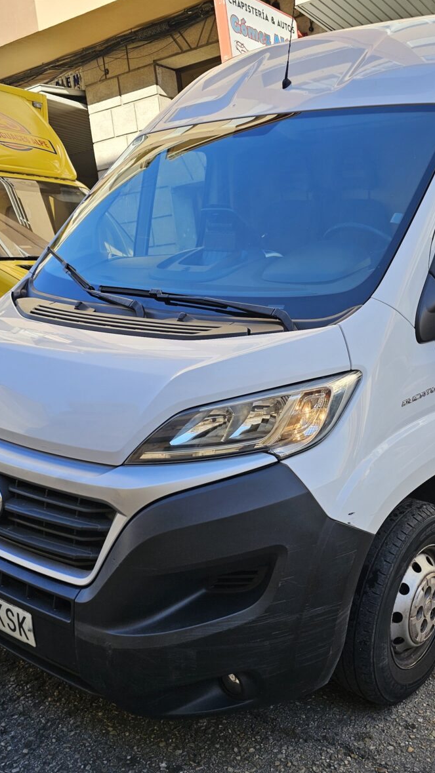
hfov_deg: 34.1
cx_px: 311
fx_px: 697
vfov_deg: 58.0
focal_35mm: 34
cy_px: 390
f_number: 1.7
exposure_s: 1/211
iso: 10
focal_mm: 6.3
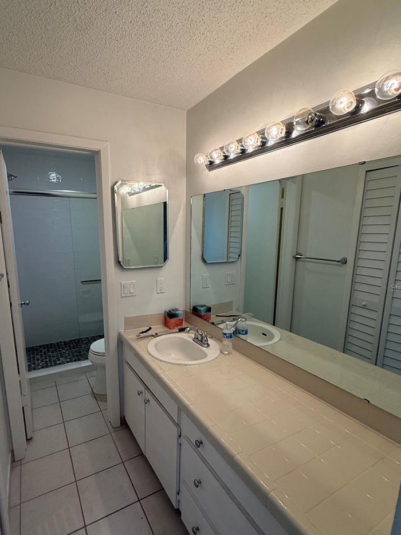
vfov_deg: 87.6
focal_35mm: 18
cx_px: 174
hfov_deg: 71.3
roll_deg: -0.6
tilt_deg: -11.3
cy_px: 287
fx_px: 278
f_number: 2.2
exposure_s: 1/120
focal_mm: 2.22
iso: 125
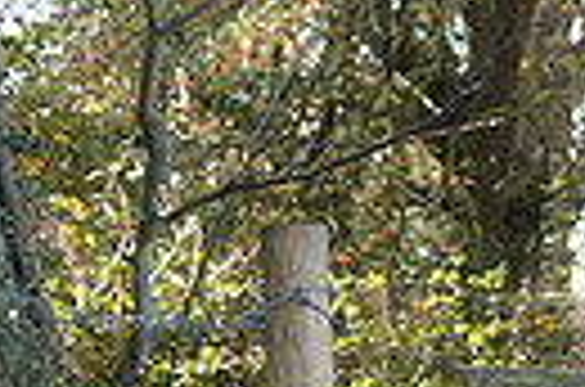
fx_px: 5074
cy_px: 198
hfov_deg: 6.4
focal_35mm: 313
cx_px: 1215
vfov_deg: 4.4
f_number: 2.8
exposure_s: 1/1000
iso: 1000
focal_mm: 70
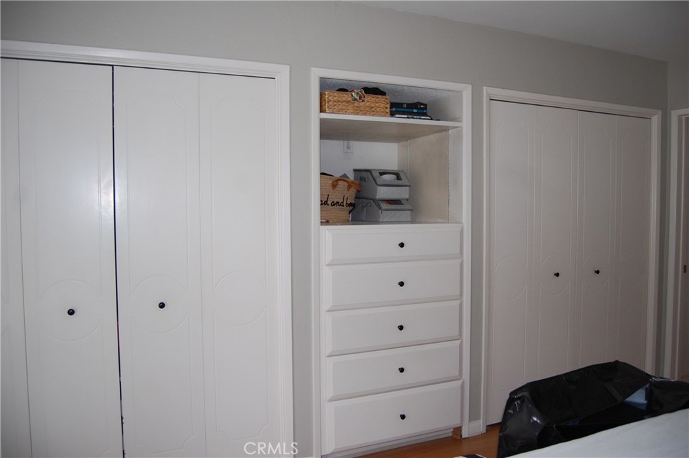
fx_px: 516
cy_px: 229
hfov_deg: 67.4
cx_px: 344
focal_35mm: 27
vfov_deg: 47.8
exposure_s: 1/60
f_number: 3.5
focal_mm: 18
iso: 400
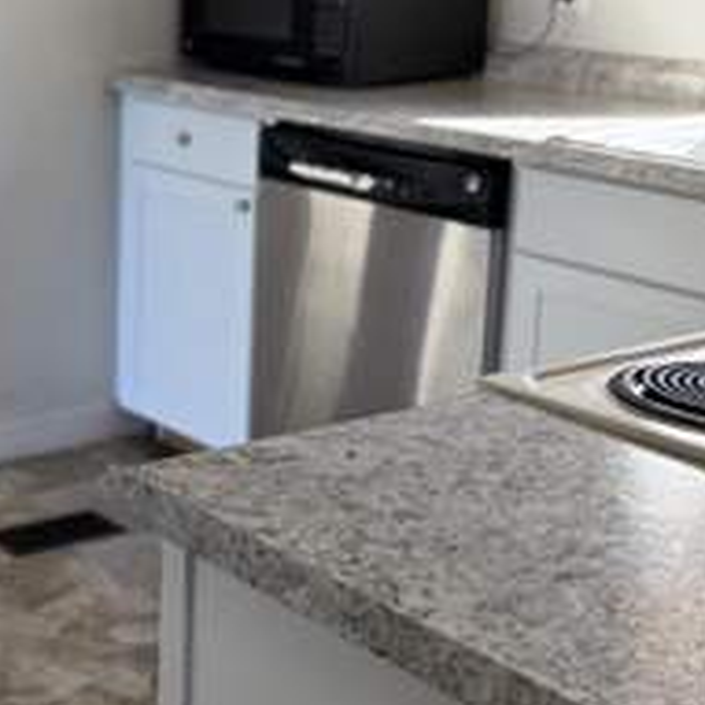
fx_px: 1636
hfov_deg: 22.3
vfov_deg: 24.1
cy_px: 199
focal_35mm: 71
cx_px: -162
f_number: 1.78
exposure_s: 1/235
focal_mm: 6.76
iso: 125
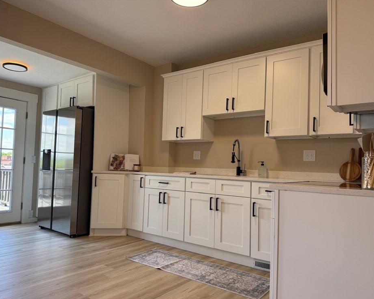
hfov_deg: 66.0
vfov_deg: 54.9
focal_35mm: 26
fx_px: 288
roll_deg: -2.1
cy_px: 154
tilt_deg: +3.4
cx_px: 185
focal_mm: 6.76
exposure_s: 1/237
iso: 100
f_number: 1.78
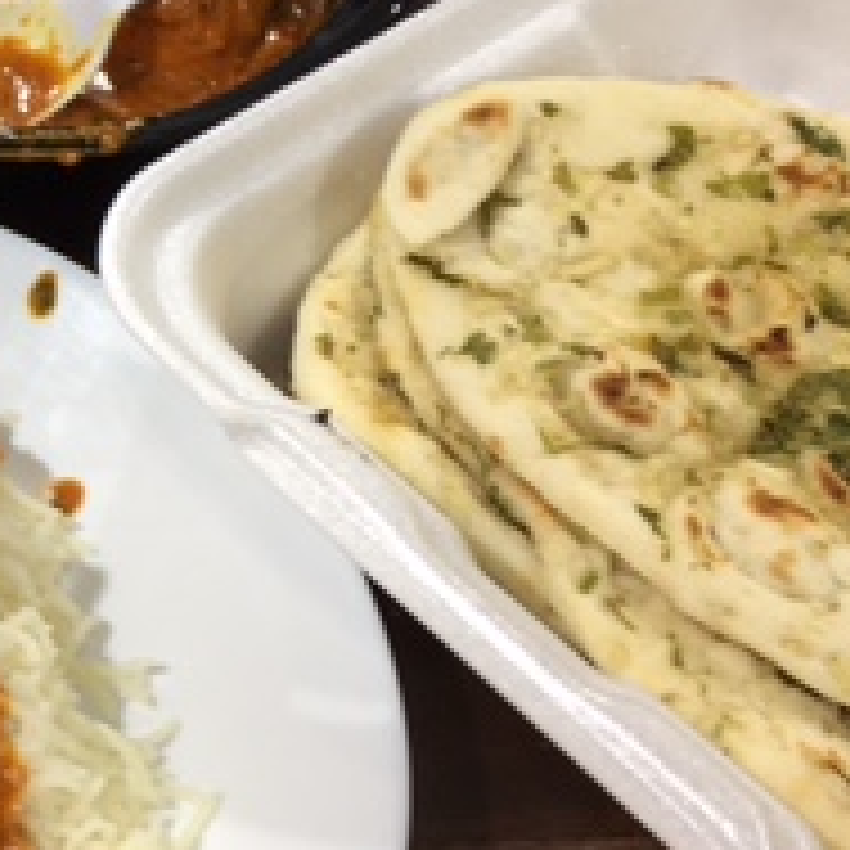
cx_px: -454
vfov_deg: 19.9
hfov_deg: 17.7
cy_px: 369
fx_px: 2417
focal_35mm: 87
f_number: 2.2
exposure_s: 1/60
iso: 32
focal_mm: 4.15
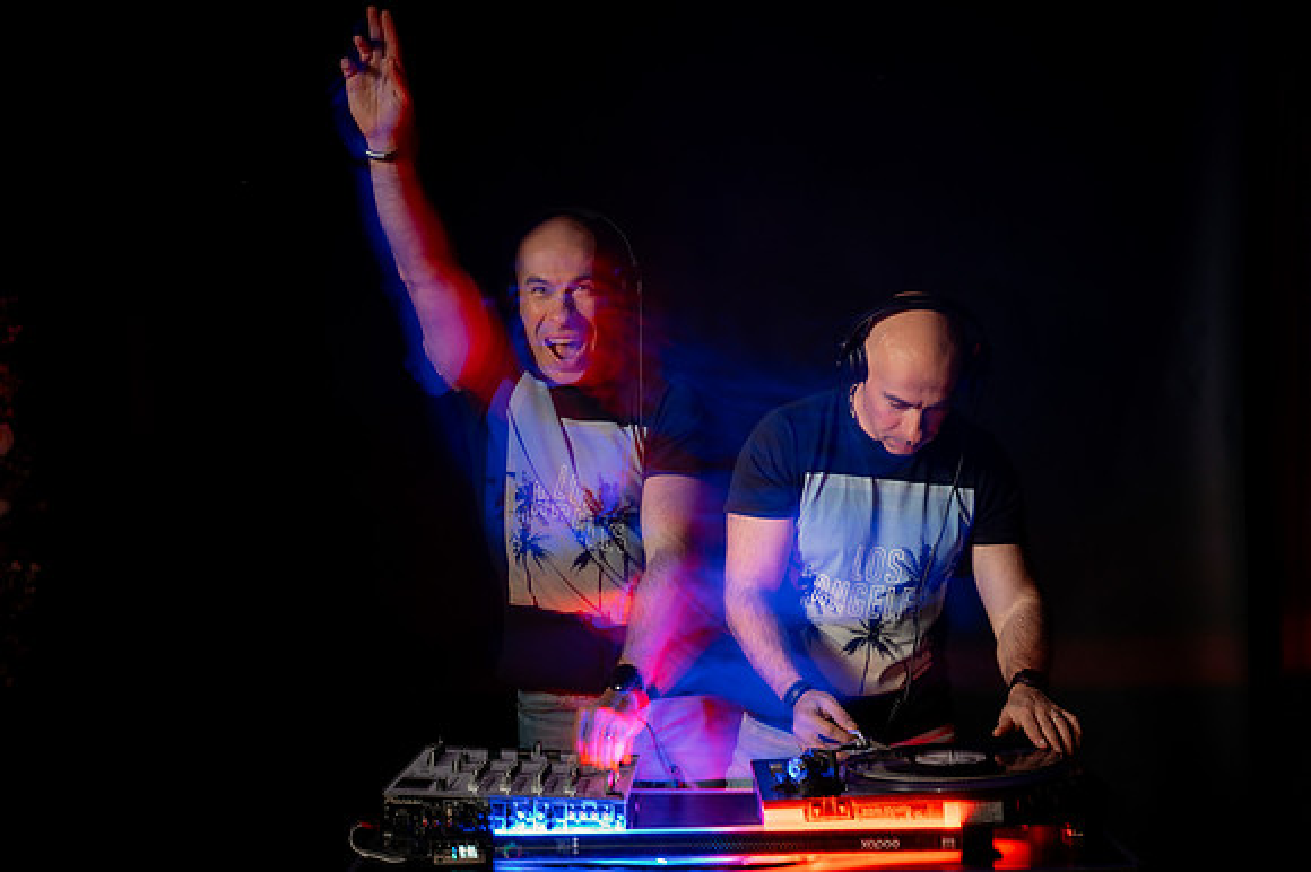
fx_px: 1829
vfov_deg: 26.8
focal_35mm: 50
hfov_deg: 39.4
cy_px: 500
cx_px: 666
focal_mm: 43
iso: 200
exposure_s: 2
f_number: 9
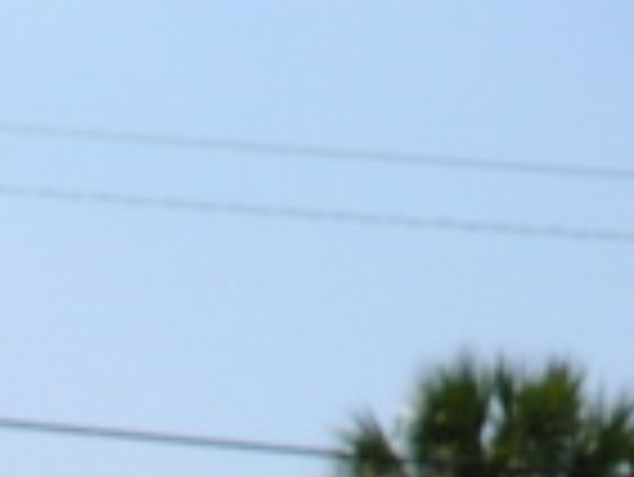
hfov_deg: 9.5
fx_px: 3593
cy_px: -45
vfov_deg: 7.5
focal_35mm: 196
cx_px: 1196
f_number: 5
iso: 50
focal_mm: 8.9
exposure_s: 1/527
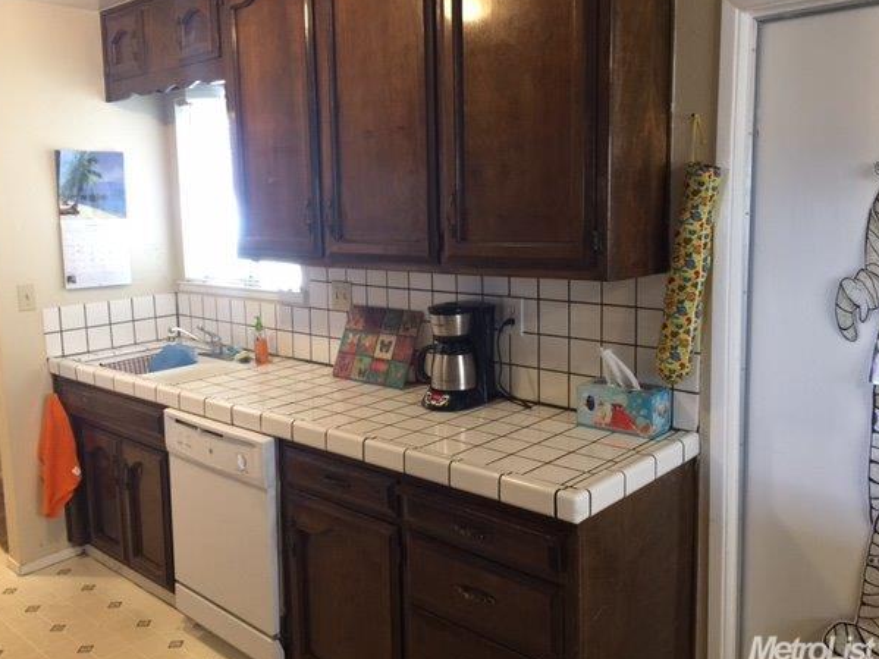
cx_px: 426
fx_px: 787
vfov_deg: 45.4
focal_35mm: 31
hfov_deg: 58.3
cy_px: 313
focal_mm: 4.15
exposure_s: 1/10
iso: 100
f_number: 2.2
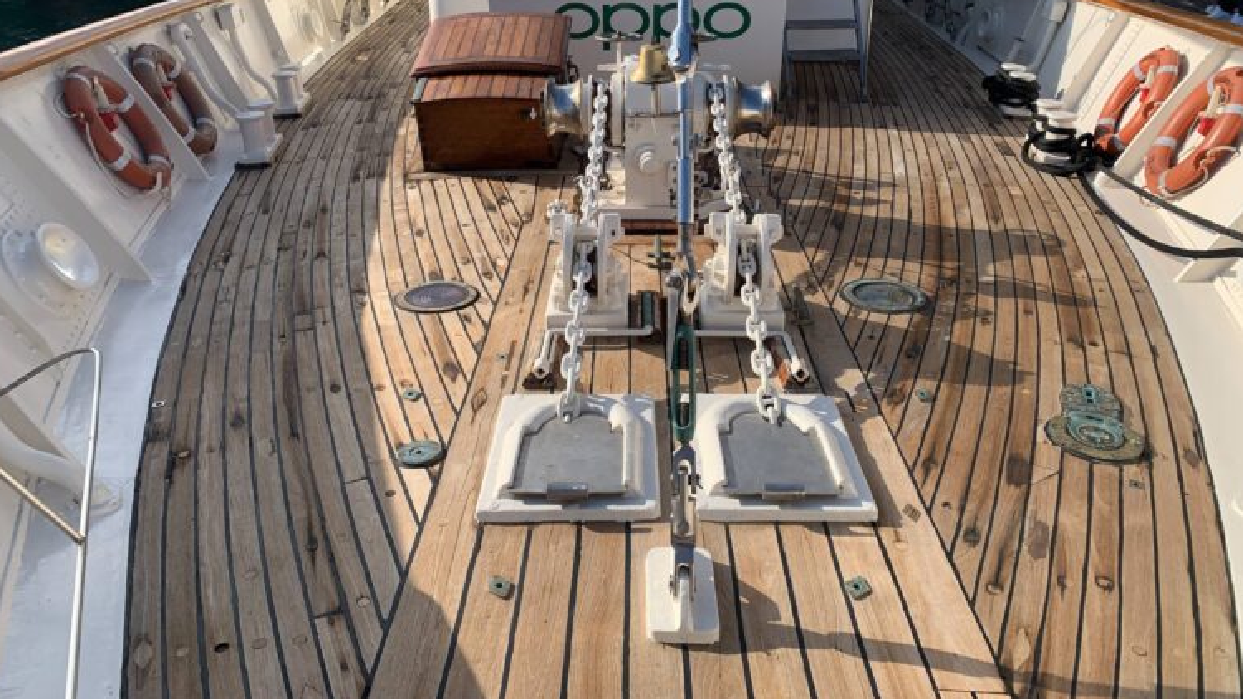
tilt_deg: -25.1
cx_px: 622
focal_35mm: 29
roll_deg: +1.4
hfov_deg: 66.1
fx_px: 956
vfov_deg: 39.8
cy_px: 239
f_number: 1.8
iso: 25
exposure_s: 1/1916
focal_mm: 4.25
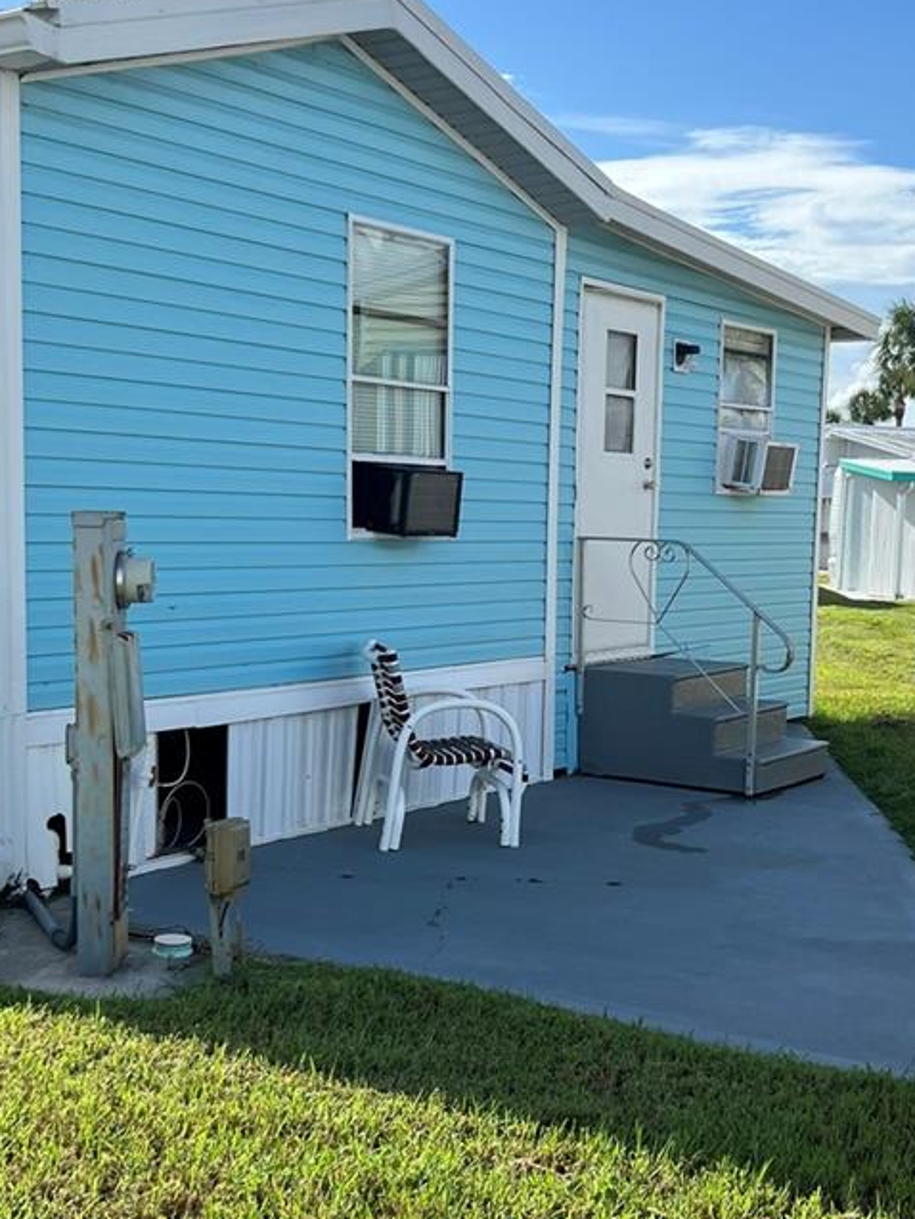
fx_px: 1726
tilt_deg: -8.9
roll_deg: +0.2
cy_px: 710
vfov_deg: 38.8
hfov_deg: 29.7
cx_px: 500
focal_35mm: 49
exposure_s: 1/3831
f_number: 1.5
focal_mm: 5.7
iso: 50
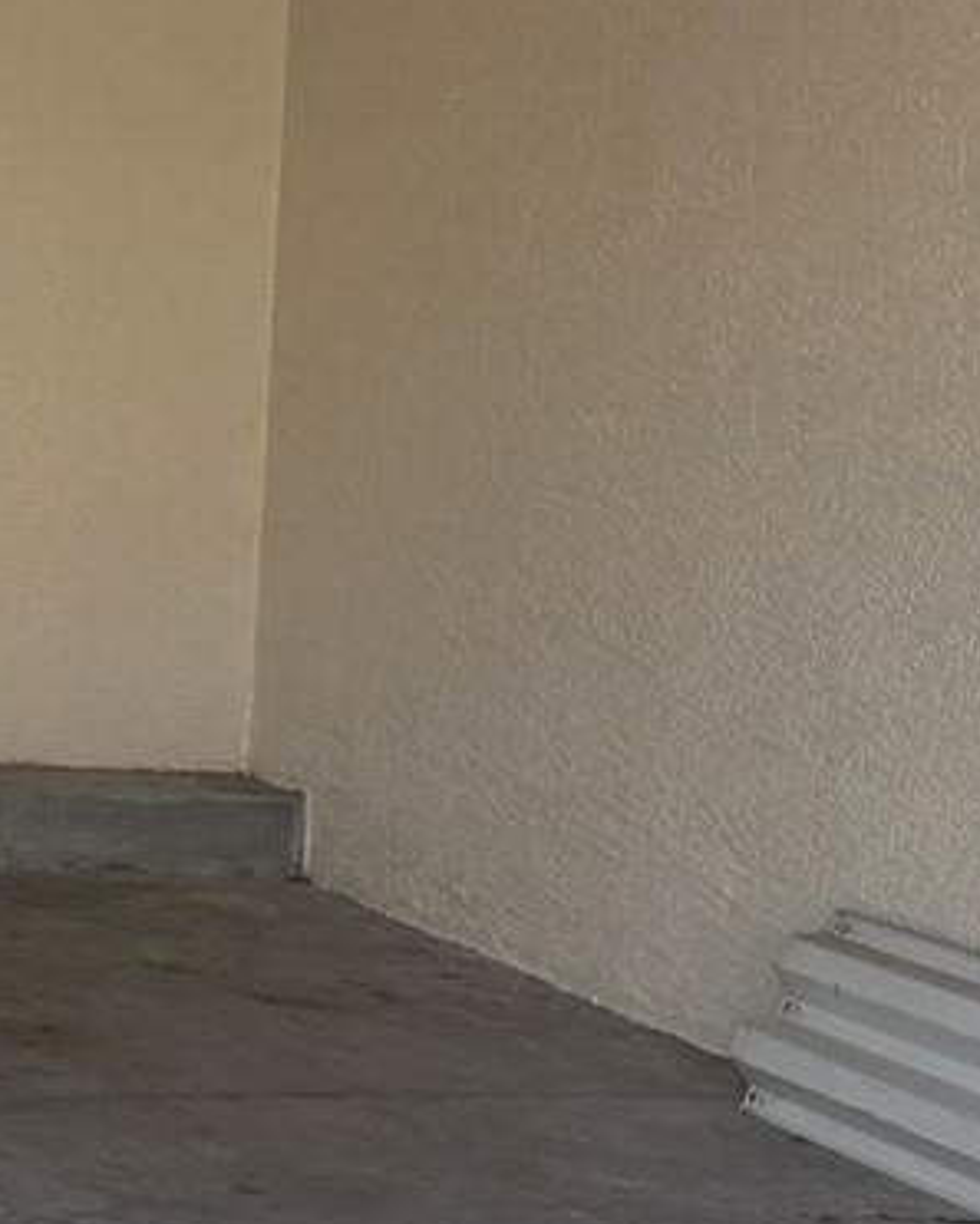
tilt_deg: -3.8
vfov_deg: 18.9
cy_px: 376
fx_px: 3660
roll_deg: -2.9
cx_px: -1198
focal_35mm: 101
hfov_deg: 12.6
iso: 100
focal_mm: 6.76
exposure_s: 1/788
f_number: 1.78
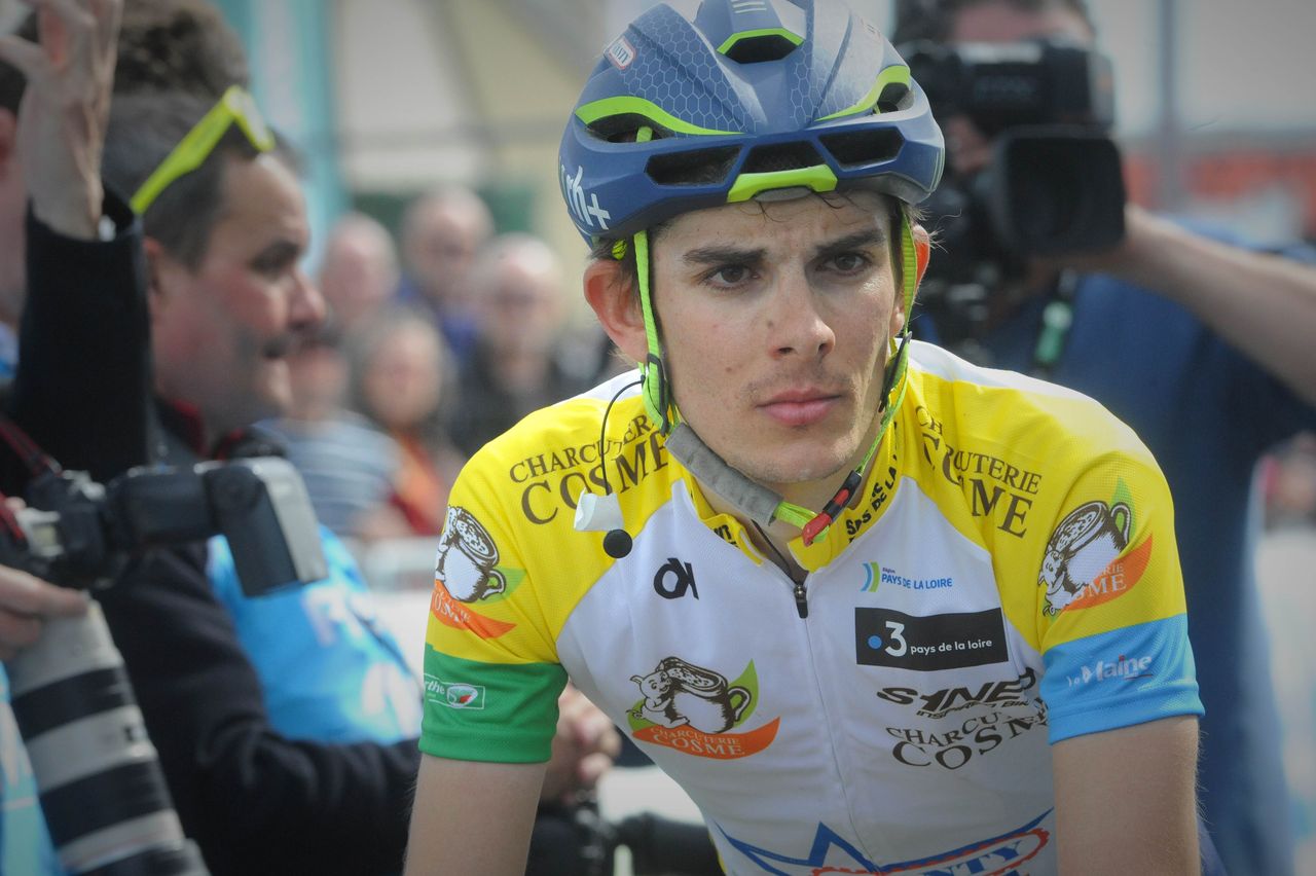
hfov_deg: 6.9
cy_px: 438
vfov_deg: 4.6
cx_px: 658
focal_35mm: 300
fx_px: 10961
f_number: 16
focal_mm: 300
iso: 3200
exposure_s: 1/1000
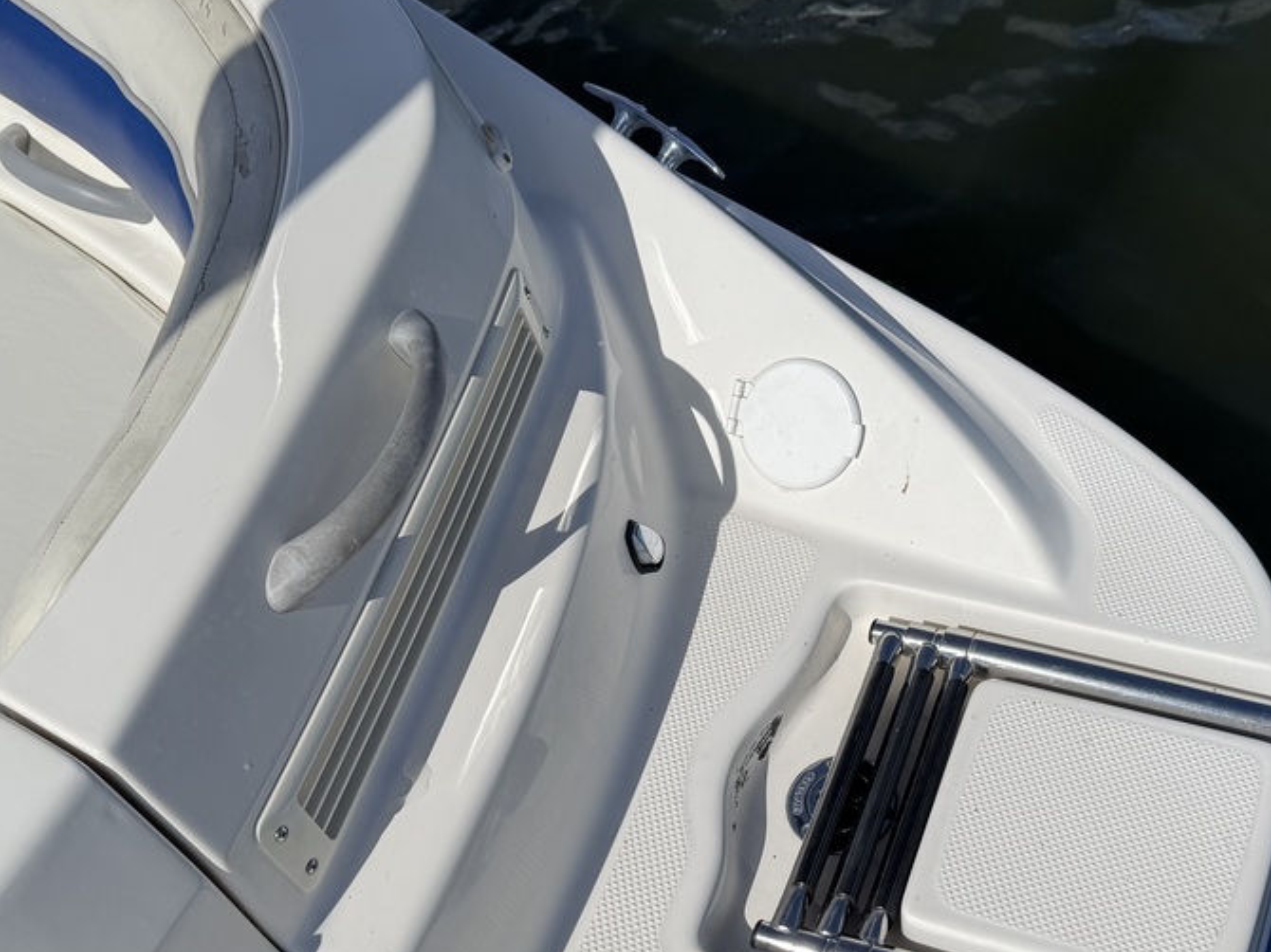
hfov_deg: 43.2
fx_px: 1578
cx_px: 865
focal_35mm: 43
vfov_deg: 33.4
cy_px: 601
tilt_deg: -49.4
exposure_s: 1/14286
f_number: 1.78
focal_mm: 6.76
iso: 64
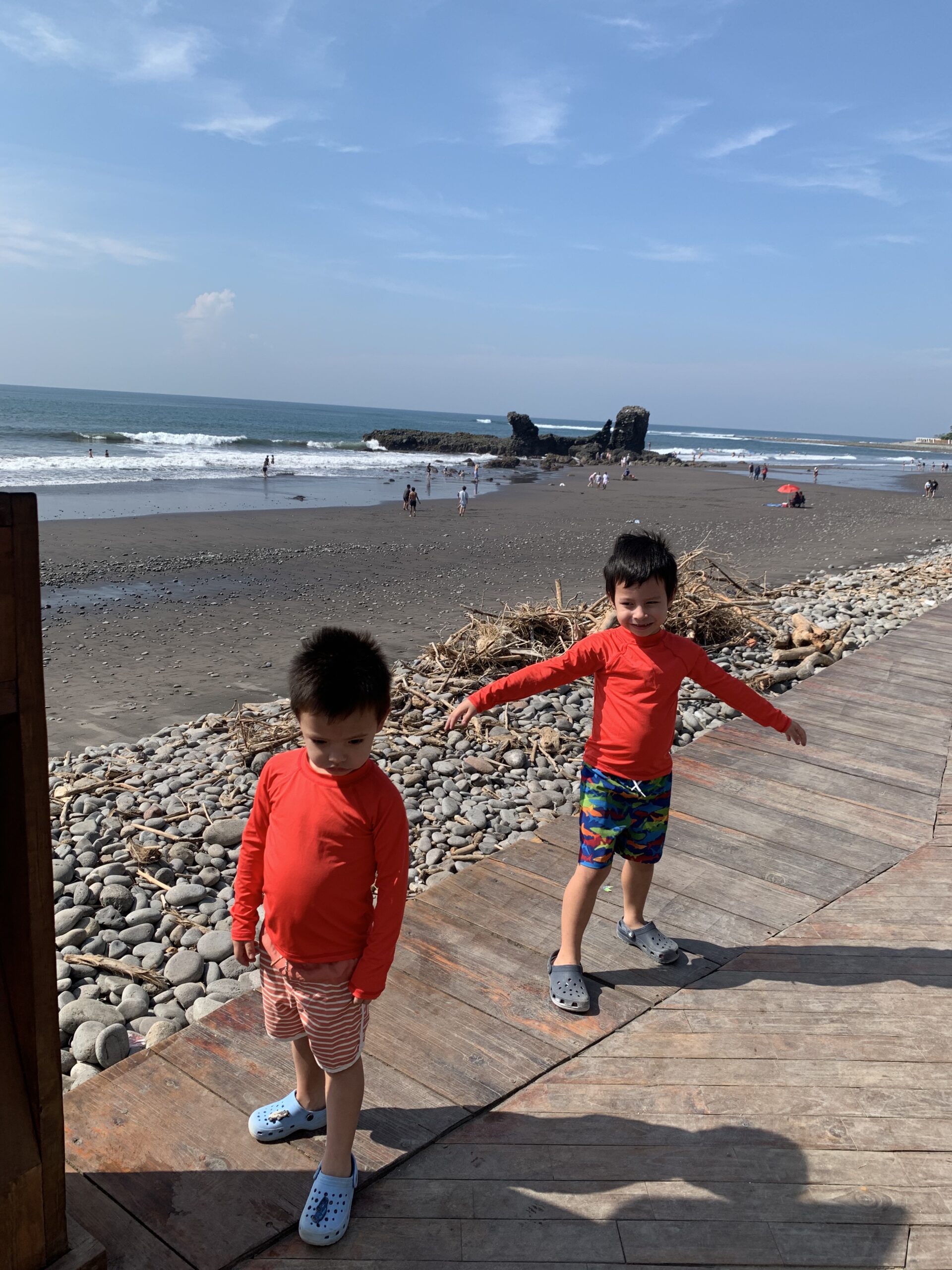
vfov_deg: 67.3
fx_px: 953
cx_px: 476
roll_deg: -2.9
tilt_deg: -11.1
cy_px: 635
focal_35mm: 26
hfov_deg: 53.1
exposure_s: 1/2611
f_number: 1.8
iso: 25
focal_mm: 4.25
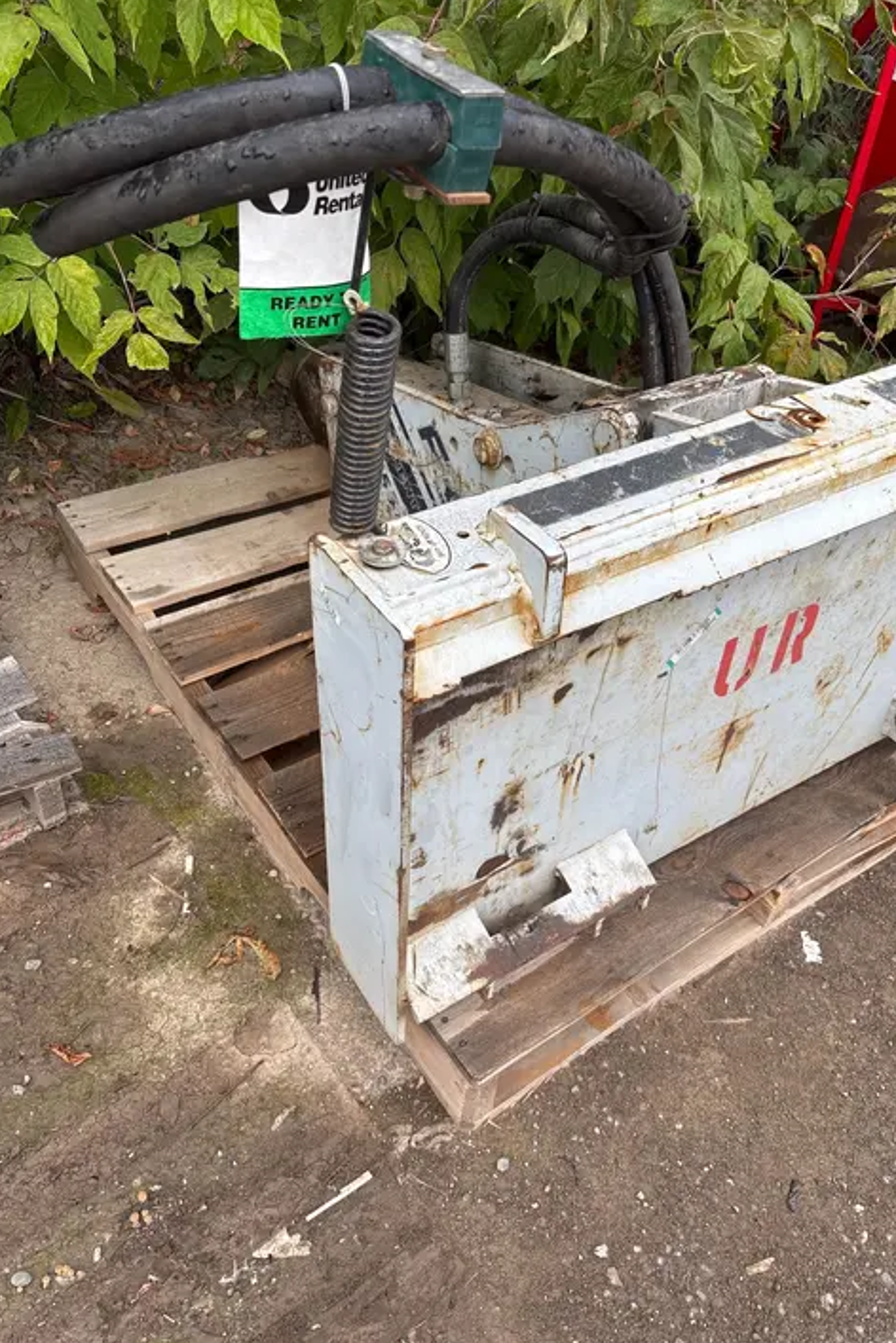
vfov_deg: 65.5
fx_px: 1045
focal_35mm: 28
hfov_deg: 46.4
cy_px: 680
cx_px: 478
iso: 32
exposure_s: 1/132
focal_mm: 5.96
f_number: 1.6
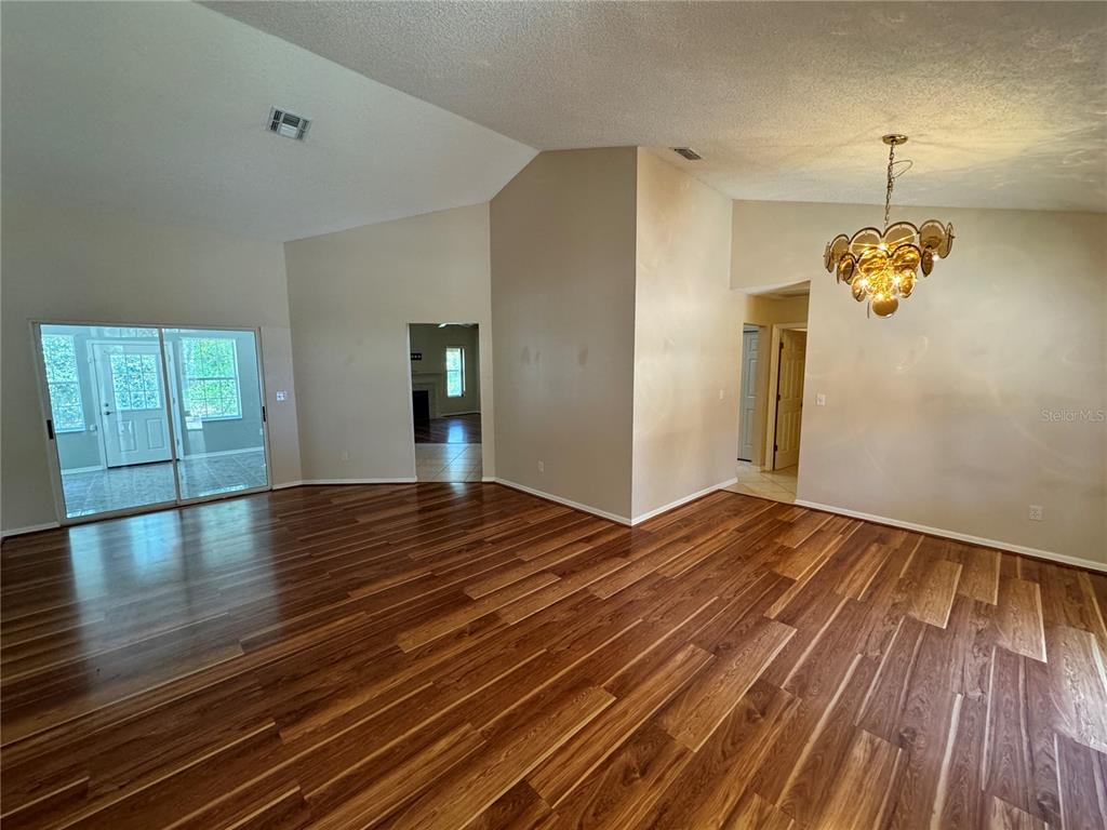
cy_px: 415
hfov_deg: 102.1
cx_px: 554
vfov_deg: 85.7
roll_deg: +0.6
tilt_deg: -6.9
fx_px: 448
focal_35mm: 14
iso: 320
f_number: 2.2
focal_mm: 2.22
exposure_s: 1/120
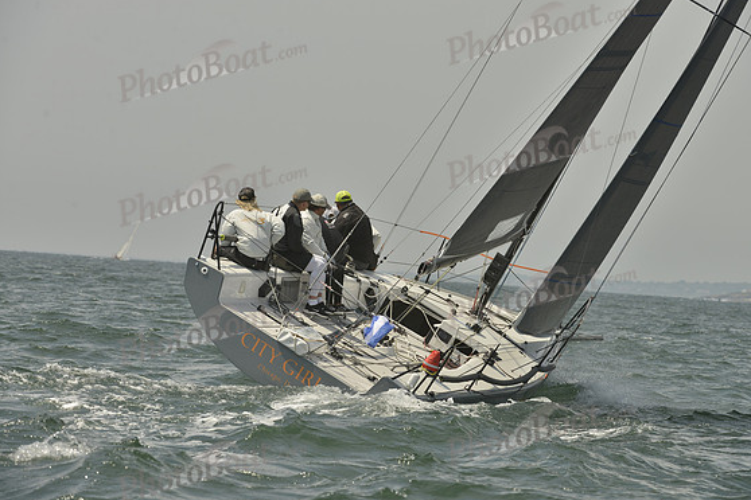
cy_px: 243
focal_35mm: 208
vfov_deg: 6.6
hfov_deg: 9.9
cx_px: 378
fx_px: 4339
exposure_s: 1/1000
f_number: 9
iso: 280
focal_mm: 200
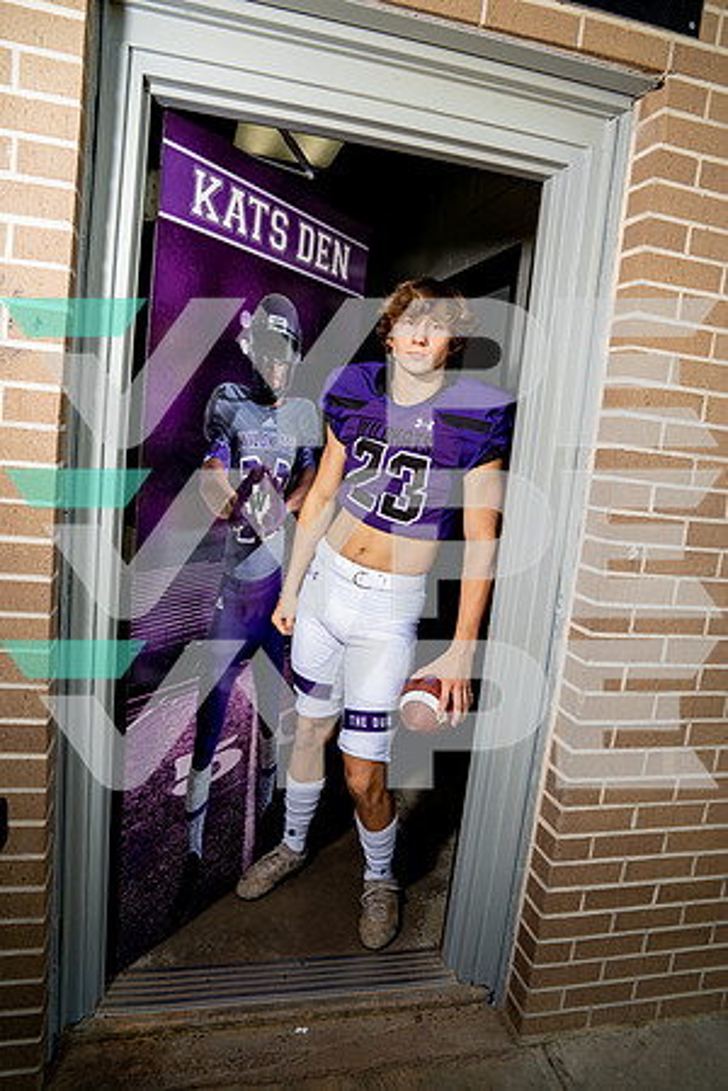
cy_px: 546
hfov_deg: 53.1
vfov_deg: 73.7
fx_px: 728
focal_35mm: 24
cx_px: 364
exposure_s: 1/250
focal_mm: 24
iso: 200
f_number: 5.6
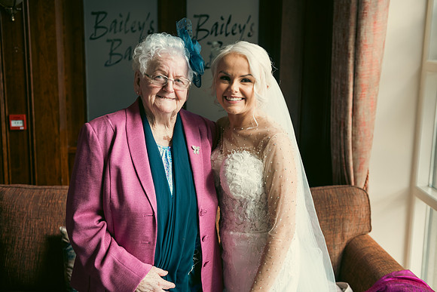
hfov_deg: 41.1
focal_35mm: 48
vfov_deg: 28.1
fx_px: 583
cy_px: 146
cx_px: 218
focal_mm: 48
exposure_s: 1/160
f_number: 3.5
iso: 200
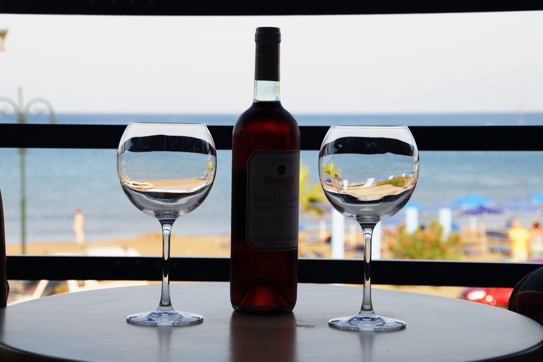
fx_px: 1146
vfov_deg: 17.9
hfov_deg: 26.7
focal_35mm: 76
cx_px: 268
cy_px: 181
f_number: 8
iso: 200
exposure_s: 1/250
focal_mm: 50
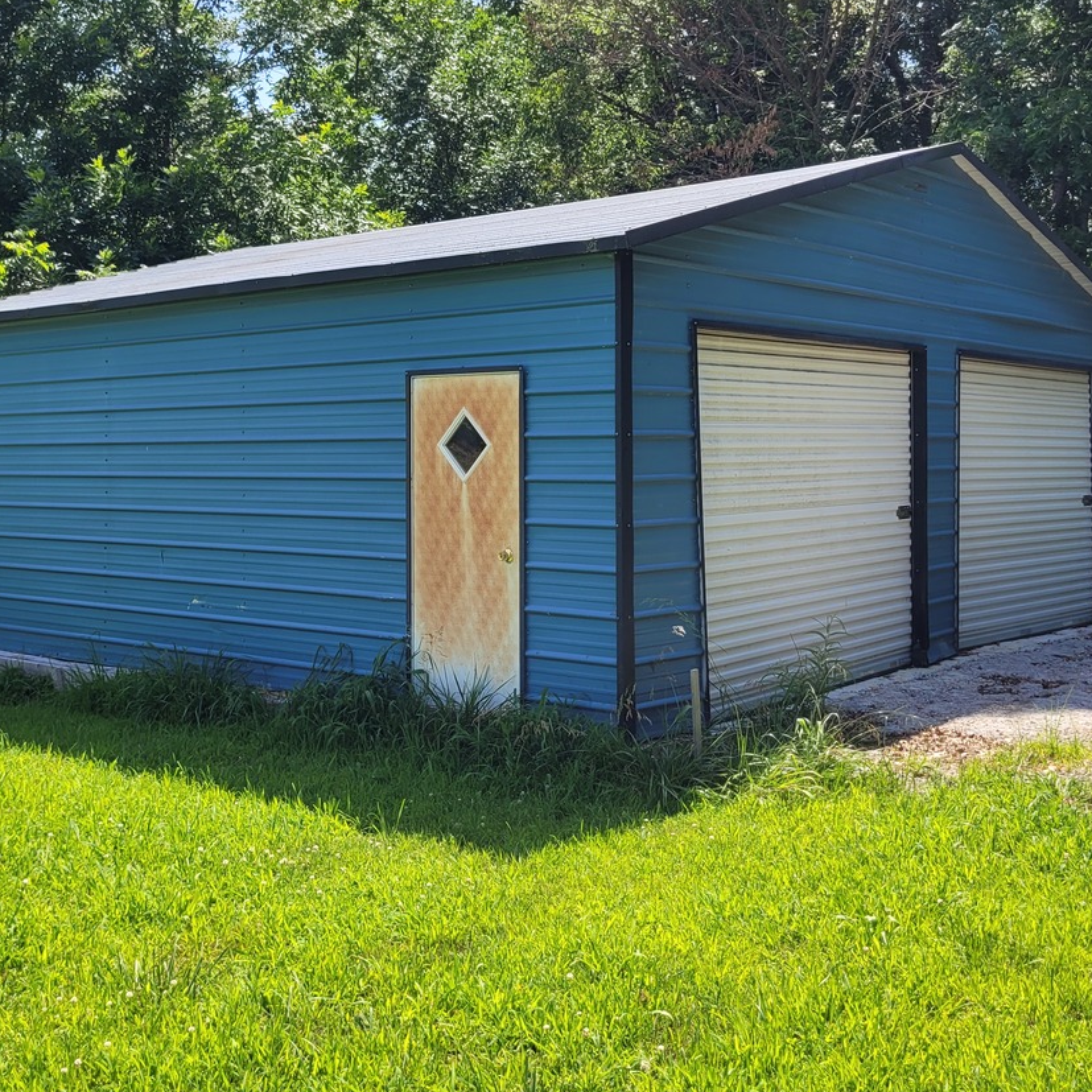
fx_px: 1428
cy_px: 387
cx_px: 557
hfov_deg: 41.9
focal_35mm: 40
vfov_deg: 41.4
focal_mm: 5.4
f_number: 1.8
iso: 40
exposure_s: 1/1055
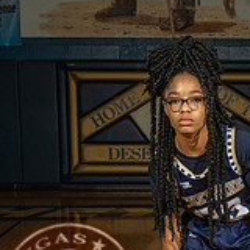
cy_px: 258
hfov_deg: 18.8
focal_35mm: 91
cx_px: 222
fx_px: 744
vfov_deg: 18.5
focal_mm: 38
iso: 160
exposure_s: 1/200
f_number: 7.1
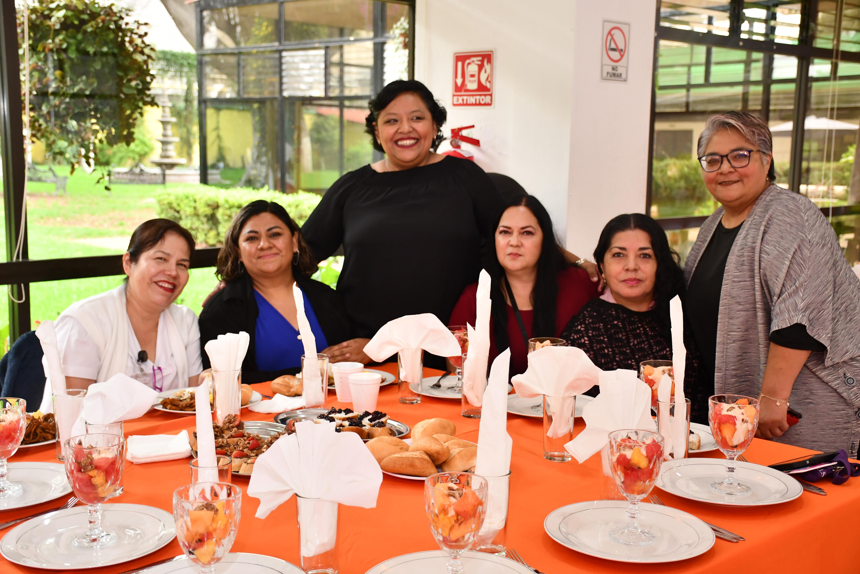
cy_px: 287
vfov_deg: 29.9
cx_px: 430
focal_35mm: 45
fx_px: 1075
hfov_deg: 43.6
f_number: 4
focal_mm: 30
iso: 1000
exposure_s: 1/60
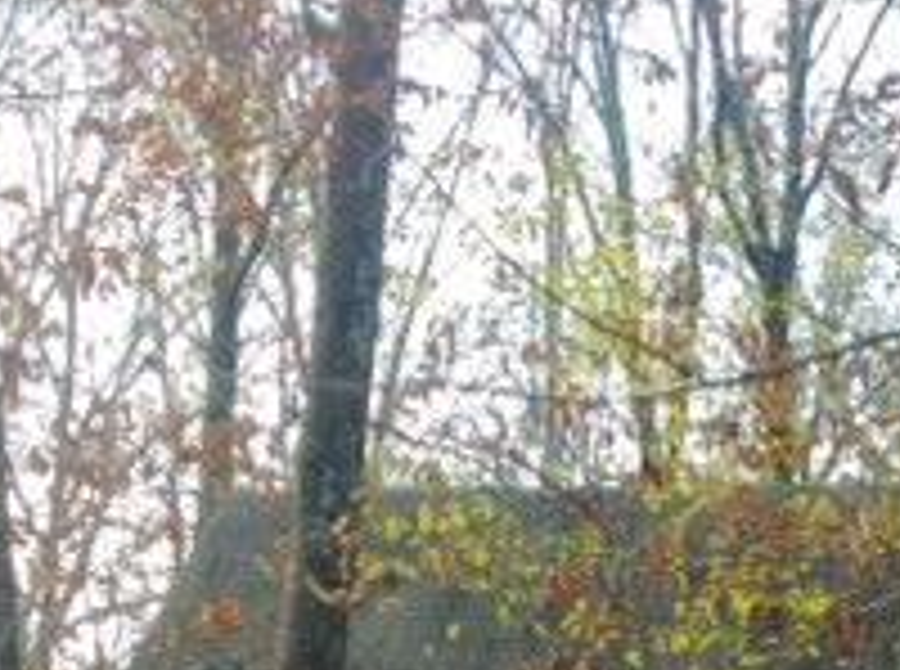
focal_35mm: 112
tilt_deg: +0.2
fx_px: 2905
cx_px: 814
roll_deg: -2.4
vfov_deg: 12.7
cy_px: 908
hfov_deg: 17.3
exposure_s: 1/200
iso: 50
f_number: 2.4
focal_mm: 4.28
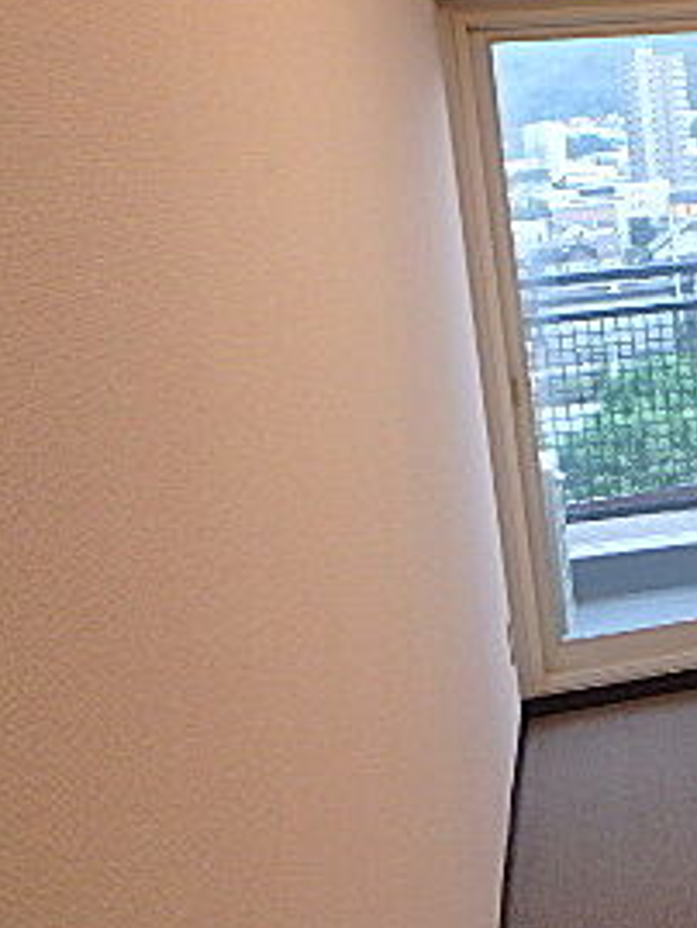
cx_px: 1042
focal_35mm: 50
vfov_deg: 37.6
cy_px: 279
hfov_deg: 23.4
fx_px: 1341
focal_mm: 3.7
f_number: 3.5
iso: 200
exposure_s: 1/50
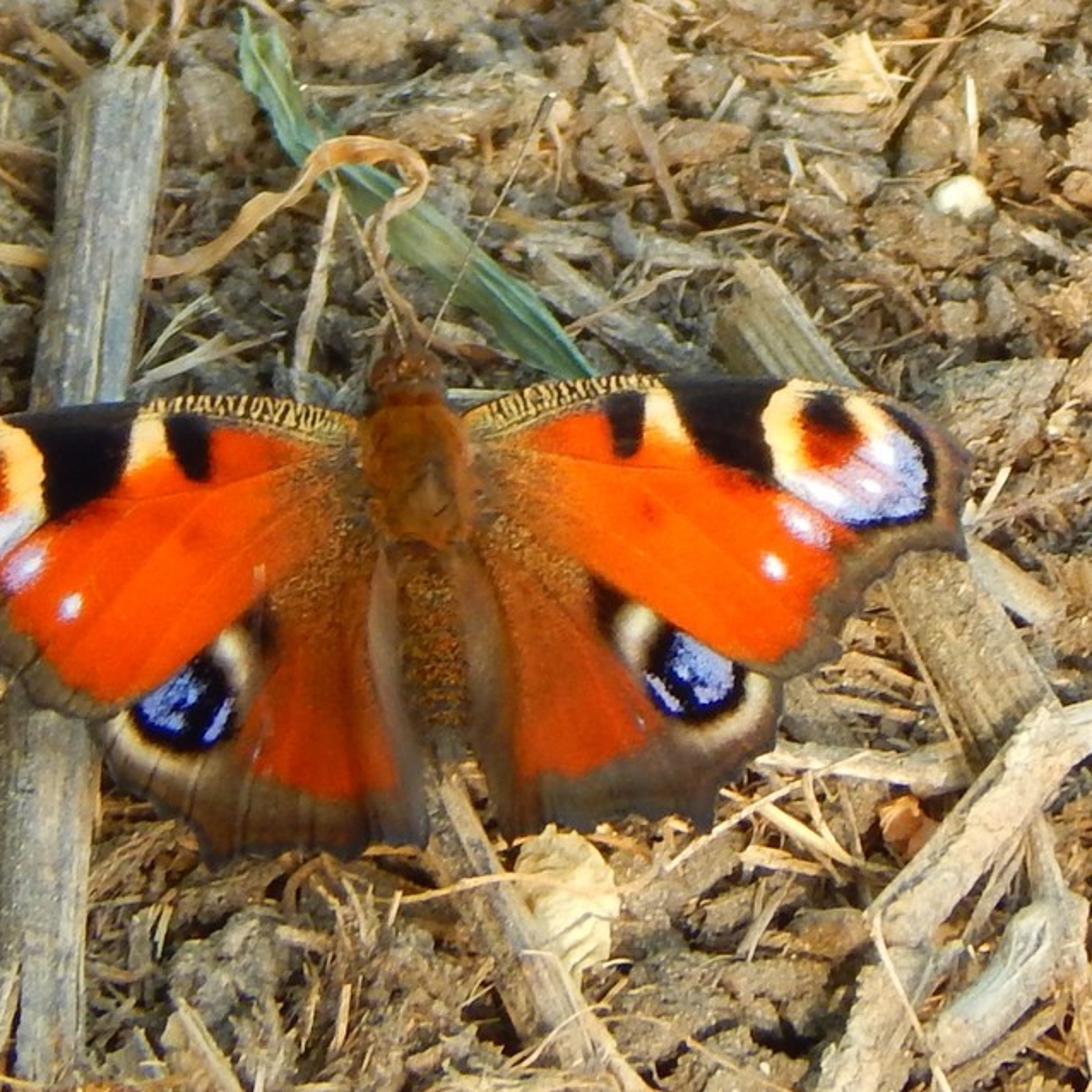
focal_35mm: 454
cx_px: 422
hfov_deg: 3.9
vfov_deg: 3.9
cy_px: 546
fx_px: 16203
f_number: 5.7
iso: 140
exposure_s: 1/60
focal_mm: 69
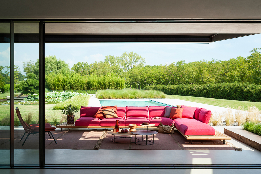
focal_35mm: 35
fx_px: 254
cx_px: 130
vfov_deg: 37.9
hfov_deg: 54.4
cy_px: 87
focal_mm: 35
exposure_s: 1/1000
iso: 400
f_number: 5.6
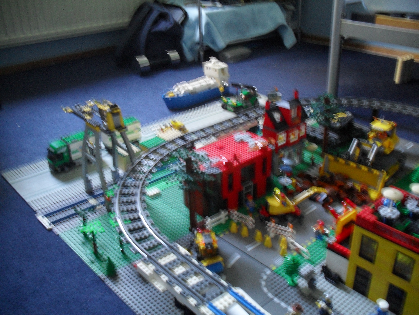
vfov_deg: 40.7
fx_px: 424
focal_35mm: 35
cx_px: 210
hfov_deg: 52.6
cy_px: 158
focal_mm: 6.3
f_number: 3.2
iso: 200
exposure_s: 1/3
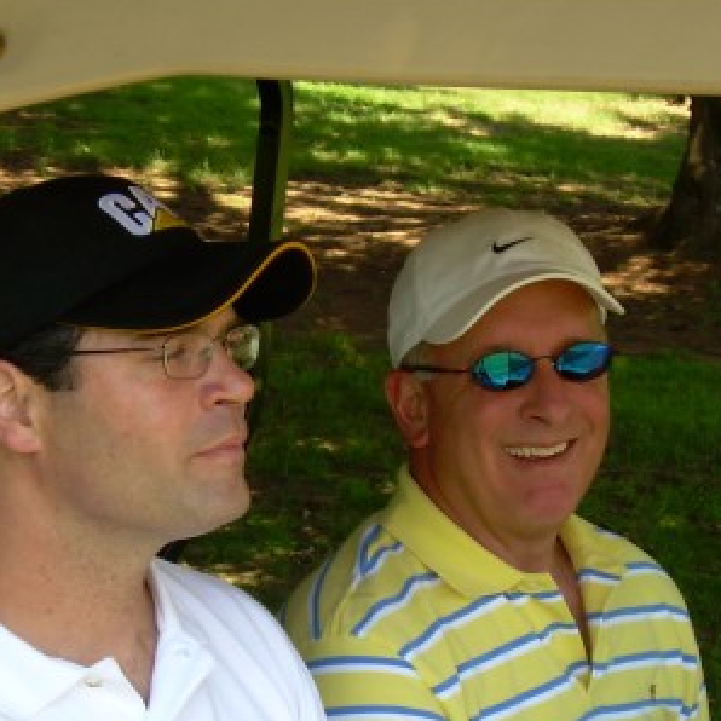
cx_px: 288
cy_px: 525
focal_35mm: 131
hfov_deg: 13.3
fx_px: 3087
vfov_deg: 13.3
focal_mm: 11.8
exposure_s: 1/115
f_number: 3.7
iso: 50
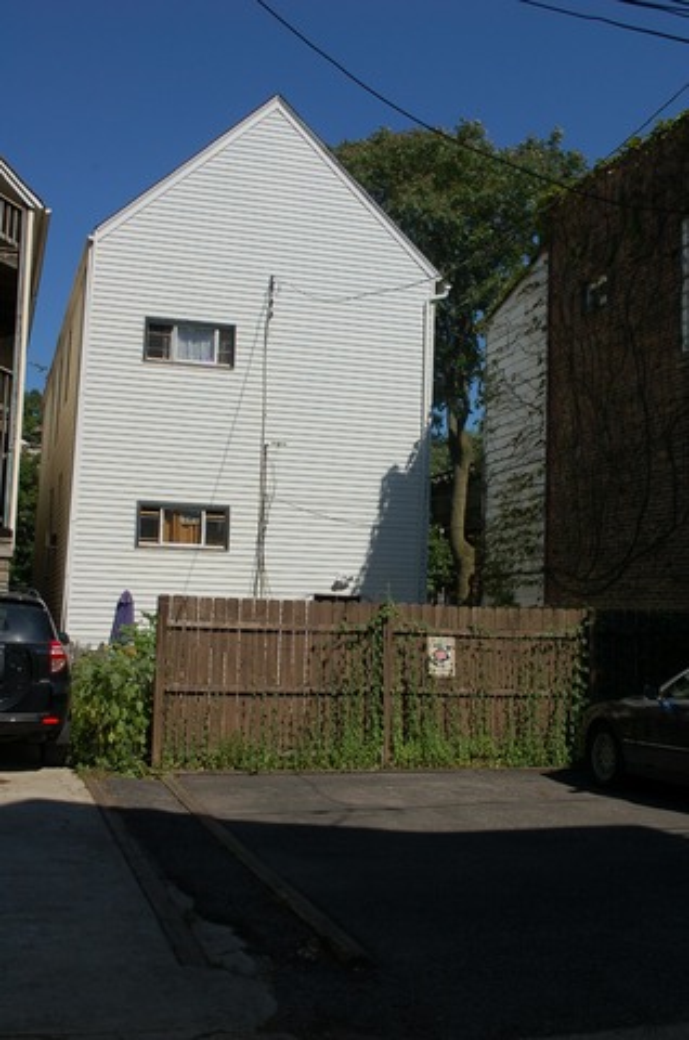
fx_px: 1124
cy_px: 520
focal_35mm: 39
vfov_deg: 49.6
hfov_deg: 34.1
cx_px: 344
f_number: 10
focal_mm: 26
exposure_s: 1/500
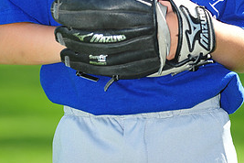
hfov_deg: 4.7
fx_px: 2941
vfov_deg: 3.2
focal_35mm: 434
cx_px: 149
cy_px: -94
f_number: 4.5
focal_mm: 200
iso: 200
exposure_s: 1/500
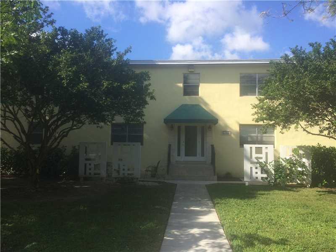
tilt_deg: +4.1
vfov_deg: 48.2
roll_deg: -1.2
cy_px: 126
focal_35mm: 29
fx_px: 281
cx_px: 168
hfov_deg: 61.7
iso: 32
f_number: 2.2
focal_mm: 4.15
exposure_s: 1/1642
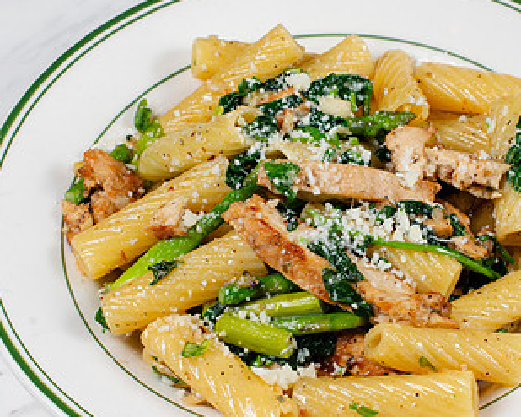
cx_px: 337
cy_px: 253
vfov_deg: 12.5
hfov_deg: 15.6
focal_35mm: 123
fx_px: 1896
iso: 200
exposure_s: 1/200
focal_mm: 50
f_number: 10
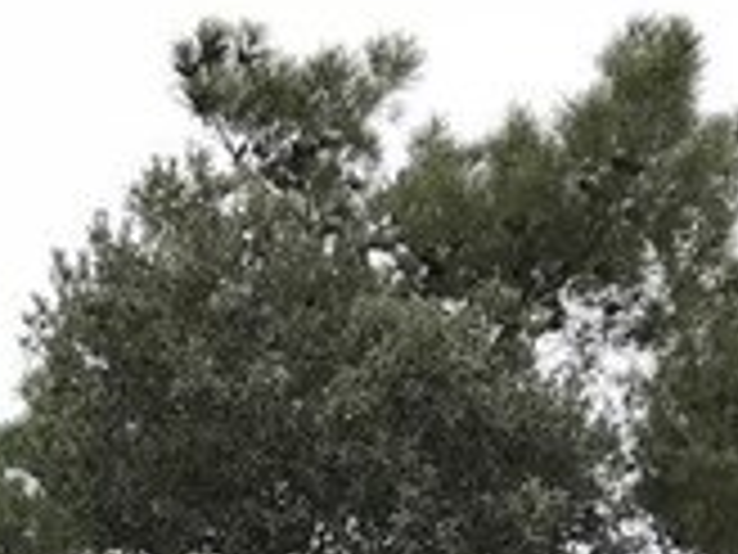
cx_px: 189
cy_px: 1016
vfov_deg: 12.0
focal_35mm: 113
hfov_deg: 17.3
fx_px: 2409
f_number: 1.8
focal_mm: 3.99
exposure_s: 1/833
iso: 20
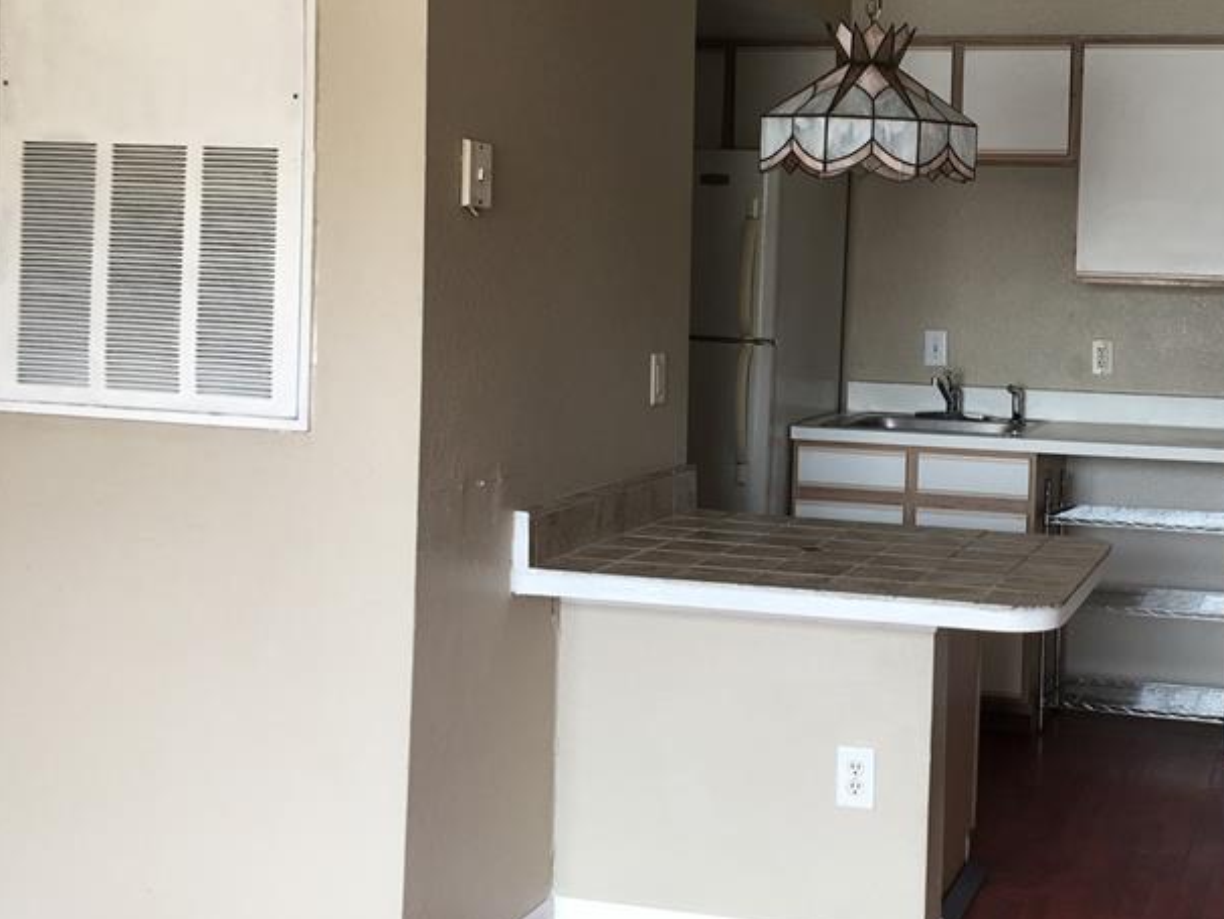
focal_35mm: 49
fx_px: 1733
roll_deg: -2.4
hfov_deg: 37.8
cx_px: 931
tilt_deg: -1.9
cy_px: 349
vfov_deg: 29.6
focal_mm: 4.15
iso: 25
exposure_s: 1/60
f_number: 2.2
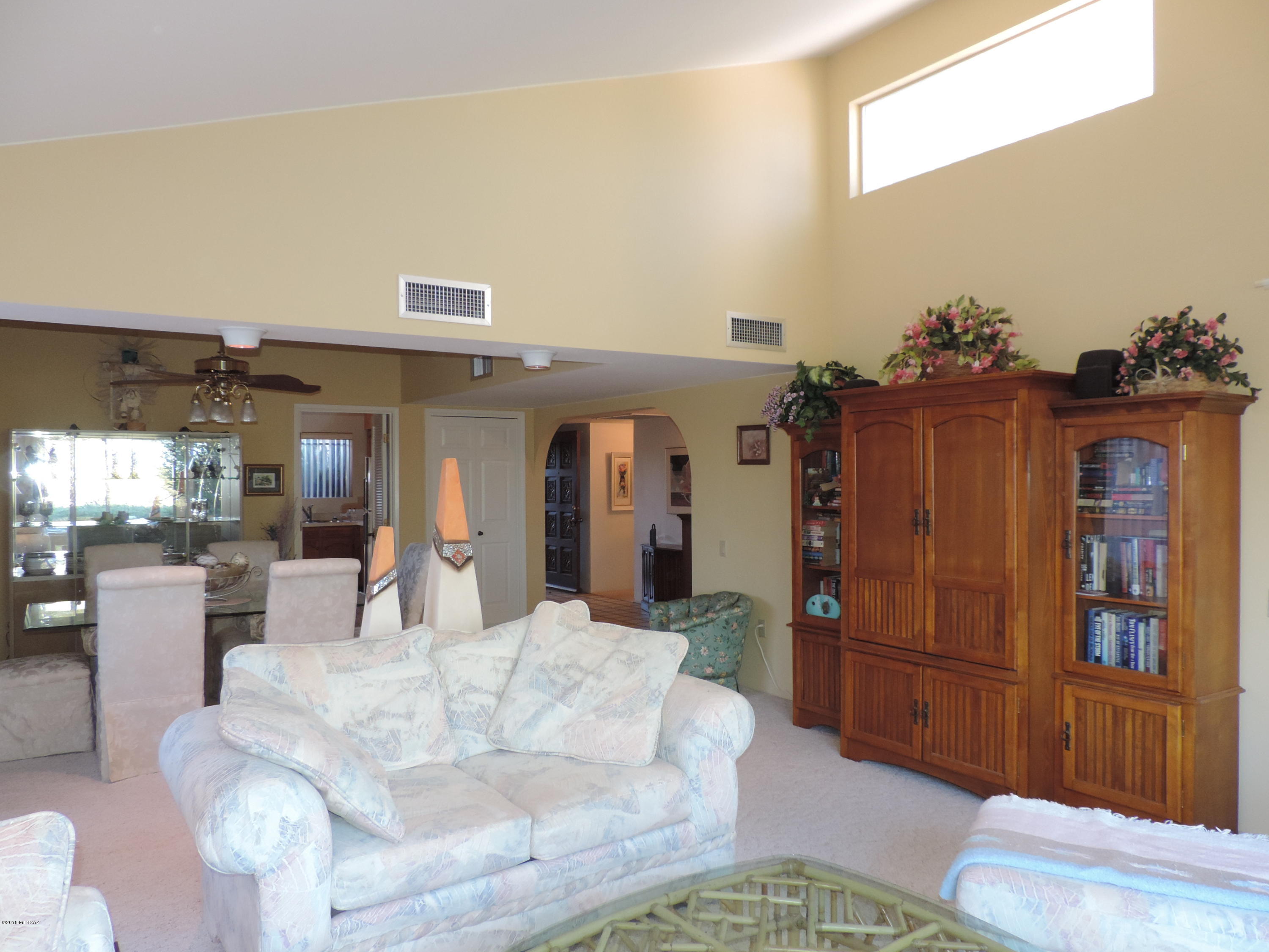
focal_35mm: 24
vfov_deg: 56.8
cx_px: 634
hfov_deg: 71.6
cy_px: 476
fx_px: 880
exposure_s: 1/40
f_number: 3
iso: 280
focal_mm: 4.3
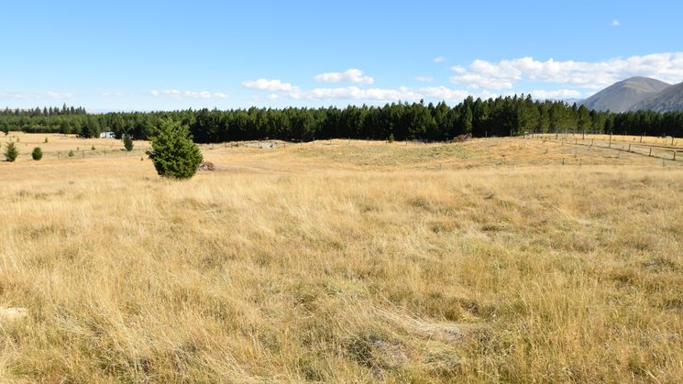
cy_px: 211
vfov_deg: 42.1
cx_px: 347
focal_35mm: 28
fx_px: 499
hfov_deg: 68.8
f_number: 10
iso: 200
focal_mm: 17
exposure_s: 1/400
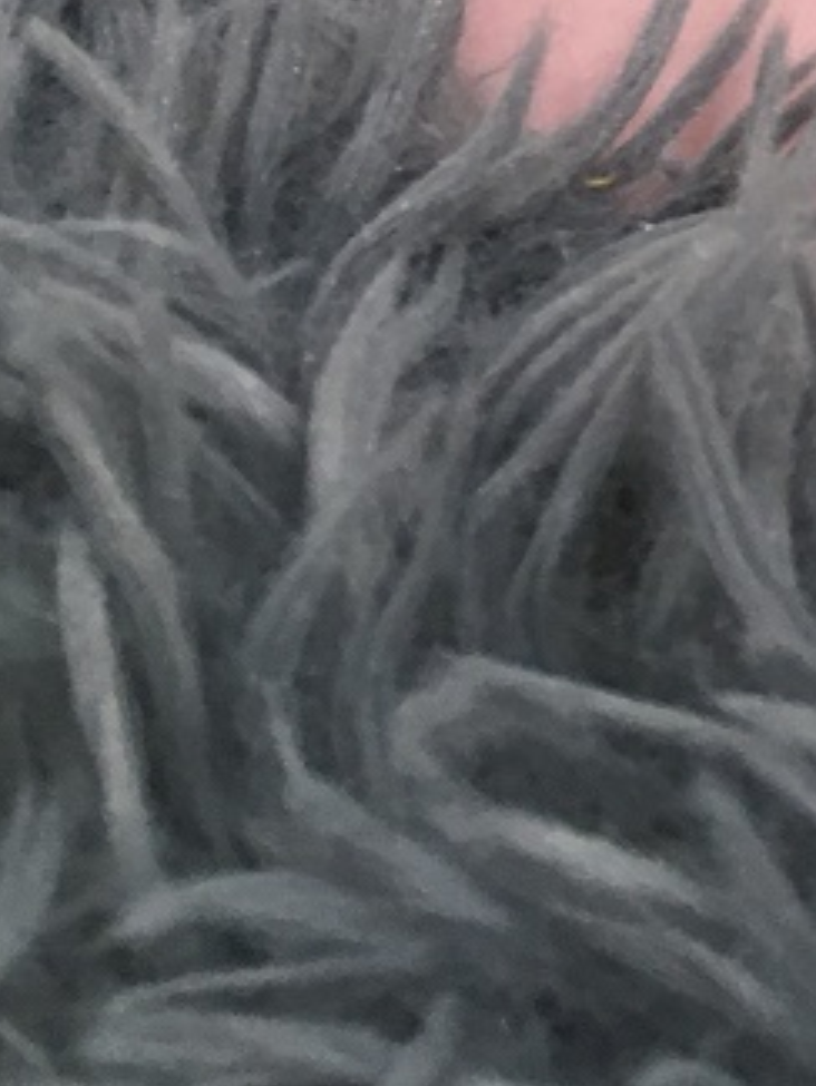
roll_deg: -0.5
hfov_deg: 13.2
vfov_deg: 16.2
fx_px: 3361
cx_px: 1170
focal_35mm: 107
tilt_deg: -28.8
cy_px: -725
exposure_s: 1/33
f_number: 2.2
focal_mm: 4.15
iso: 100
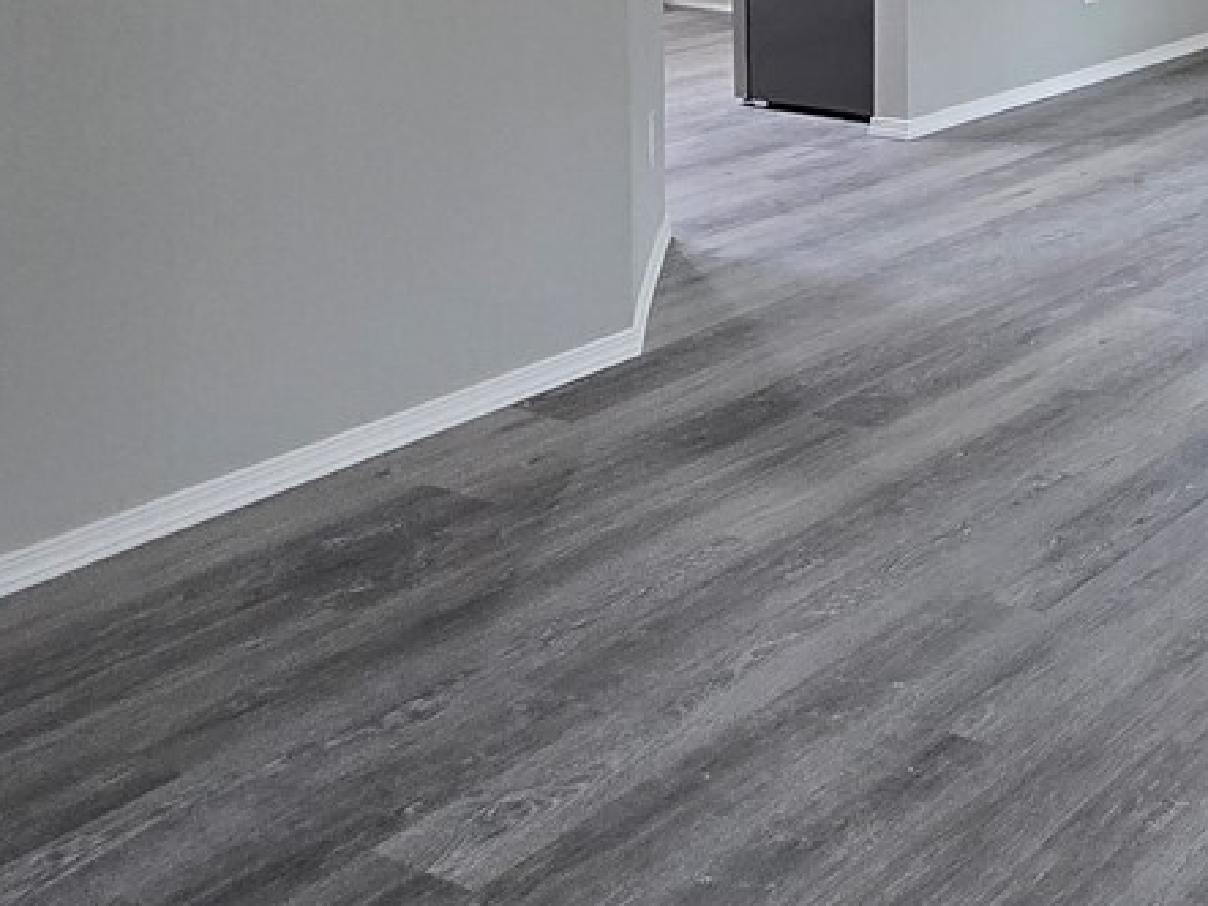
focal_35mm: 47
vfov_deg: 27.3
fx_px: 1640
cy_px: -177
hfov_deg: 31.1
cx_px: 1582
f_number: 2.2
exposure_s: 1/60
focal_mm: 2.2
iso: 200
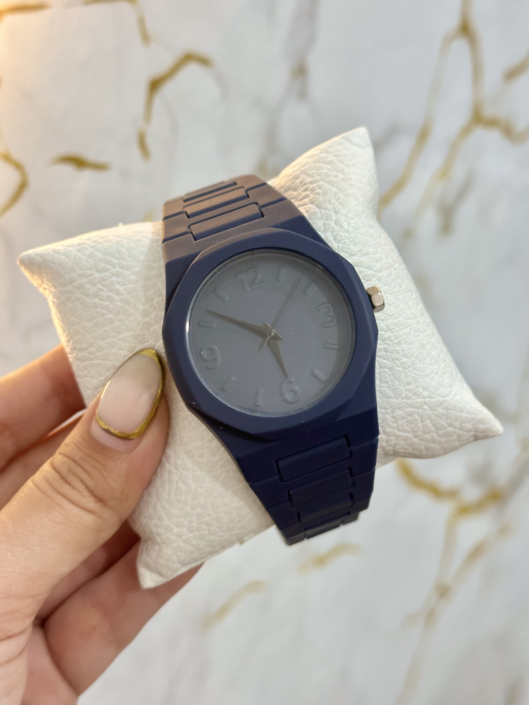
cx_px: 264
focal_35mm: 48
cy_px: 352
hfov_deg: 30.3
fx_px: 978
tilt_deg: -24.7
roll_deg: -2.0
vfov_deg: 39.7
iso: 160
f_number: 1.78
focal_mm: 6.86
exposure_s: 1/60
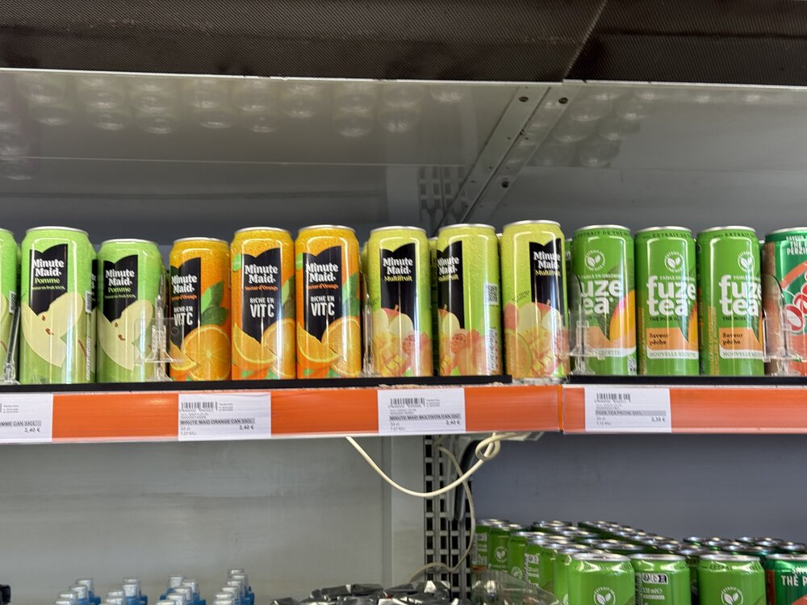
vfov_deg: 30.3
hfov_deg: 39.7
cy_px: 302
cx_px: 404
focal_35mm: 48
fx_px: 1119
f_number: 1.78
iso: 50
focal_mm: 6.76
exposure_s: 1/100
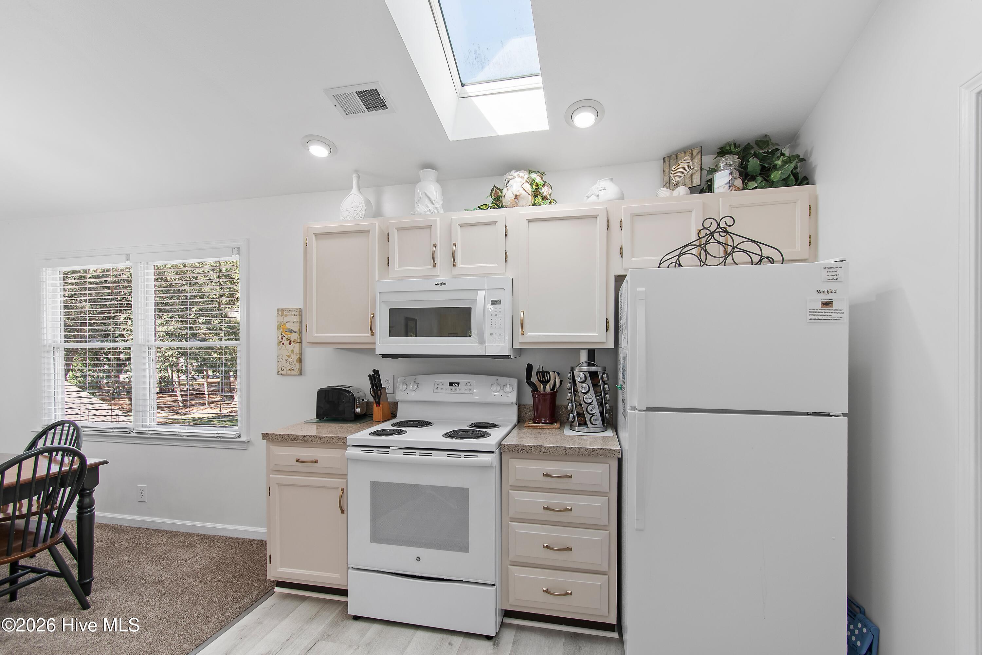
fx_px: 409
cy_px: 328
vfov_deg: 77.3
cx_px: 491
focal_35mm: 15
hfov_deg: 100.4
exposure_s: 1/5
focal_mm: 10
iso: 100
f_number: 4.5
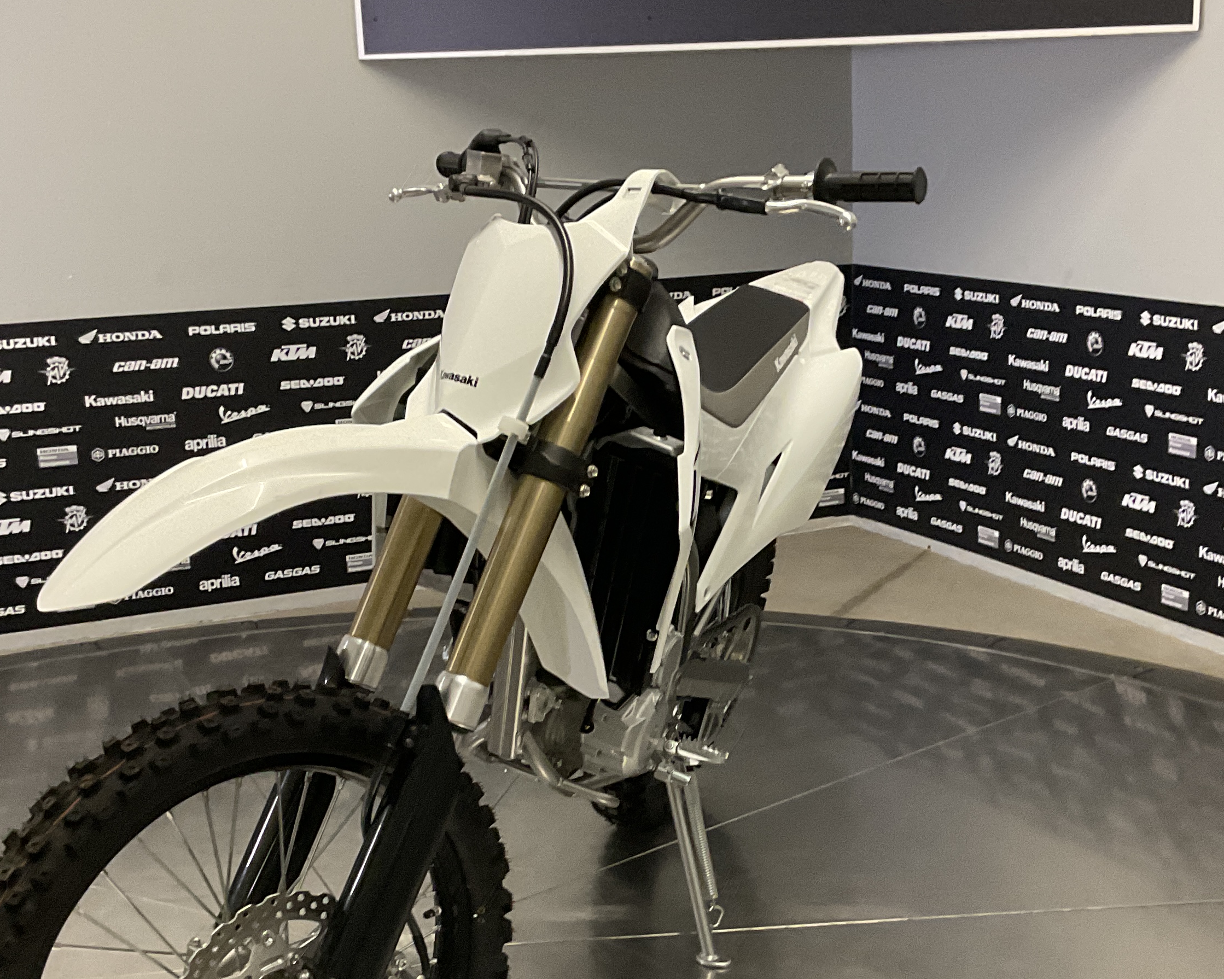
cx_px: 676
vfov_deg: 29.6
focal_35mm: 51
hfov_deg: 36.6
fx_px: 1847
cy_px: 619
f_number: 1.8
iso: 200
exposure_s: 1/60
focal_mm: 3
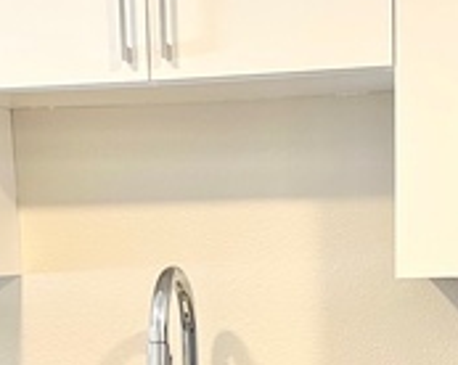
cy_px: 492
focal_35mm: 98
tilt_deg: -10.9
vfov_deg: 14.9
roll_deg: +1.3
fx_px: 1327
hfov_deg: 19.6
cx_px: 242
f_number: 1.6
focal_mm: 5.1
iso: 640
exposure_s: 1/40
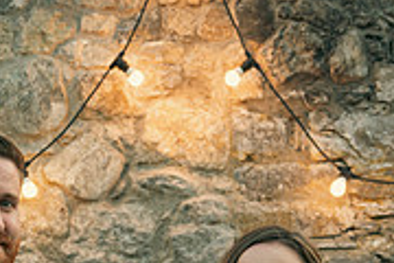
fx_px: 1094
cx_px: 125
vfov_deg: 12.8
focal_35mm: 100
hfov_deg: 20.3
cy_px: 415
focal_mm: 31
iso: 320
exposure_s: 1/160
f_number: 3.2
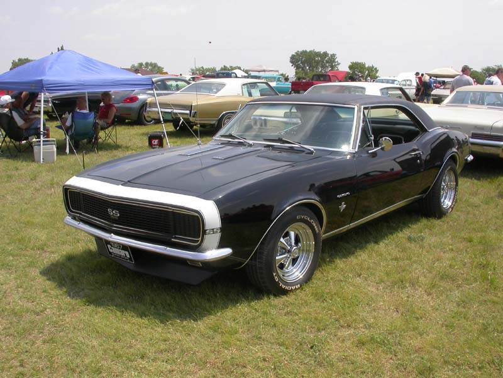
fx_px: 552
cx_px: 252
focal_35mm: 38
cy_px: 189
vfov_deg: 37.7
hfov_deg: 49.0
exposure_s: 1/276
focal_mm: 7.85
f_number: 7.5
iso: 100
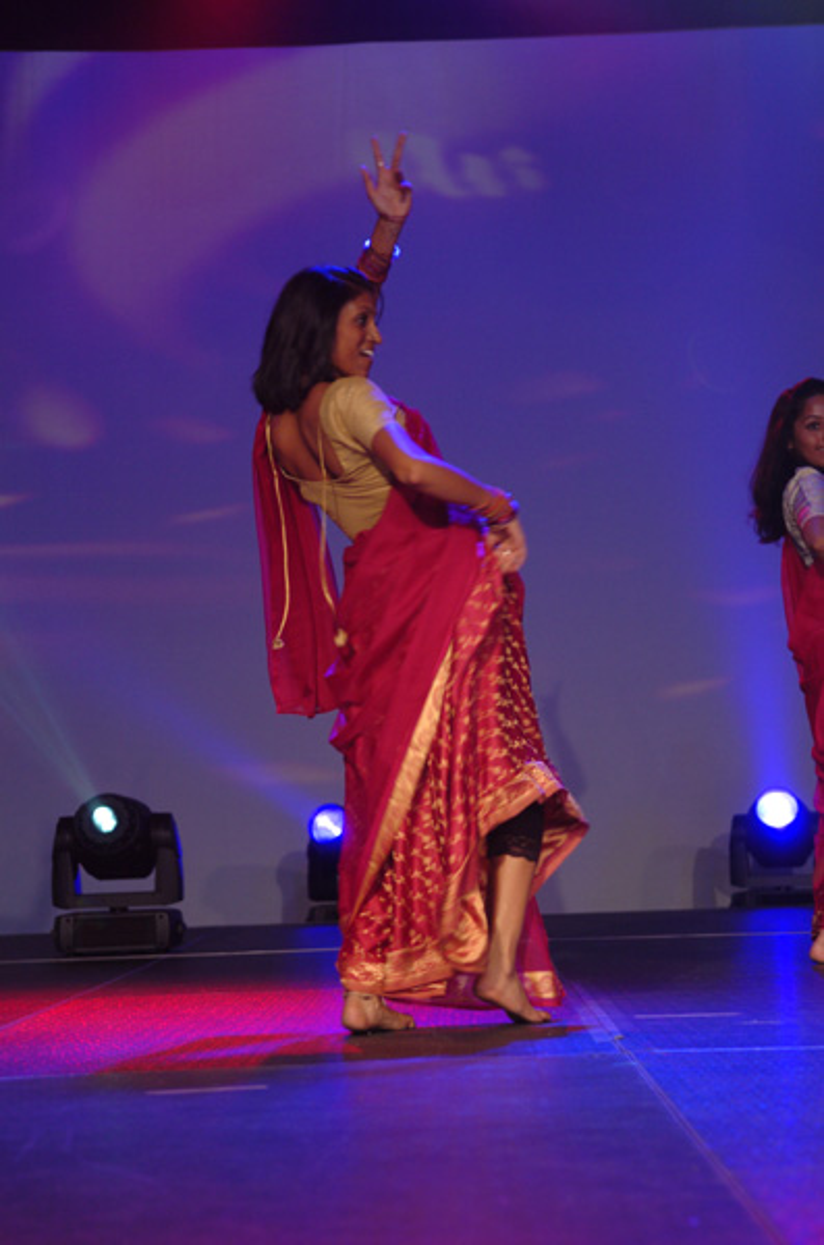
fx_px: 2847
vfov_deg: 24.7
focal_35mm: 82
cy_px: 622
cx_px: 412
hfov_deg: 16.5
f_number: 2.8
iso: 400
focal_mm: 55
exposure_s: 1/60
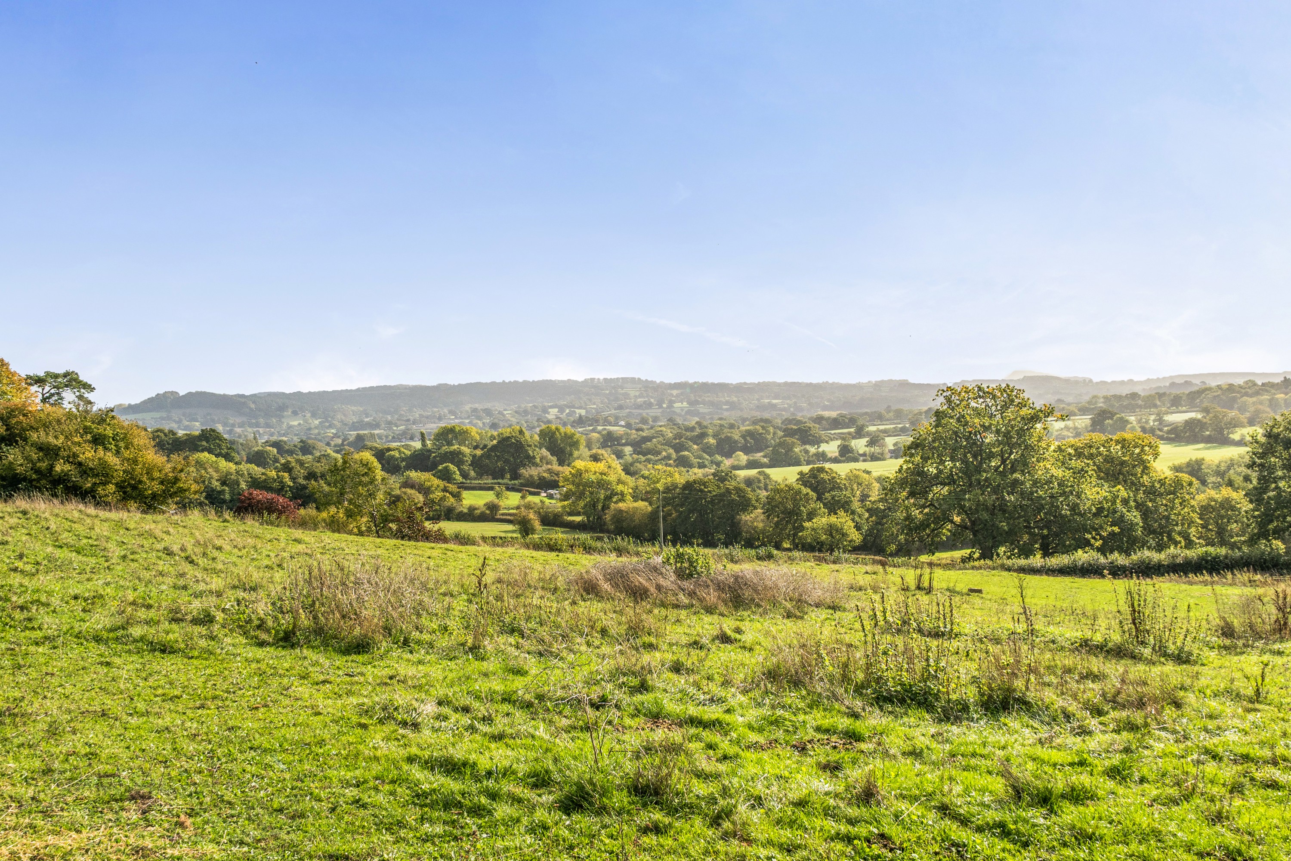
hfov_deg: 53.1
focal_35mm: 36
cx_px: 646
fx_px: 1291
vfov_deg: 36.9
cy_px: 430
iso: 400
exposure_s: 1/1000
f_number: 8
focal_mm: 24
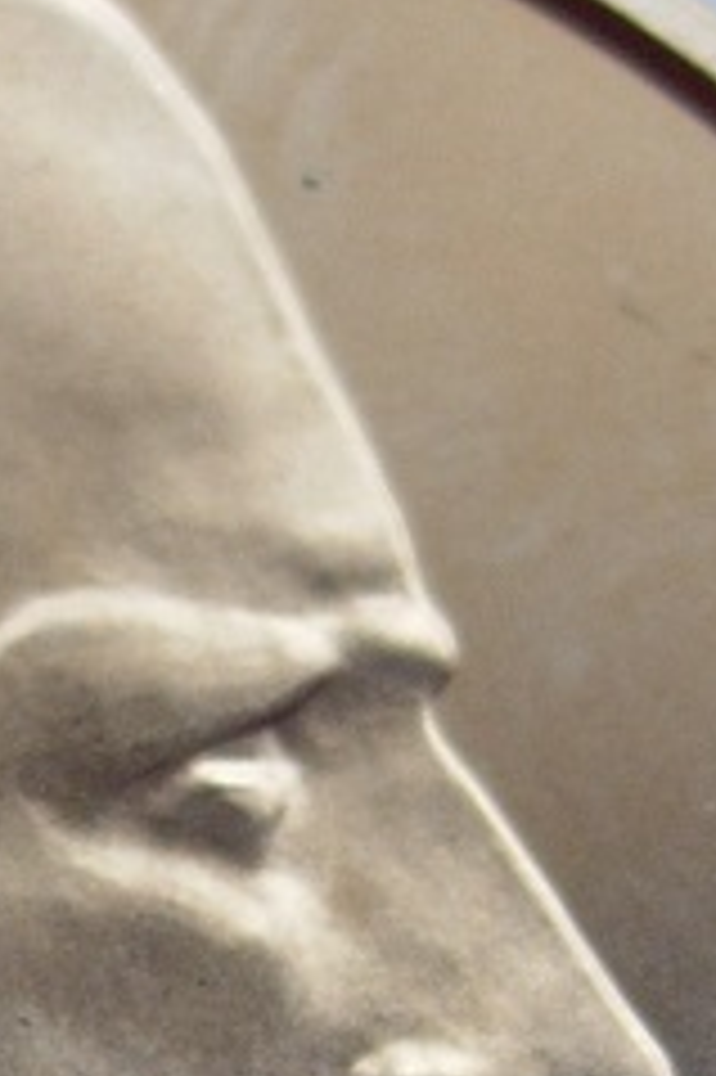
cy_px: 1333
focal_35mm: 189
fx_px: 5646
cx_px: -83
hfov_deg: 7.2
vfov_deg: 10.7
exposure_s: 1/32
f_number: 2.8
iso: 64
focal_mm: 7.8
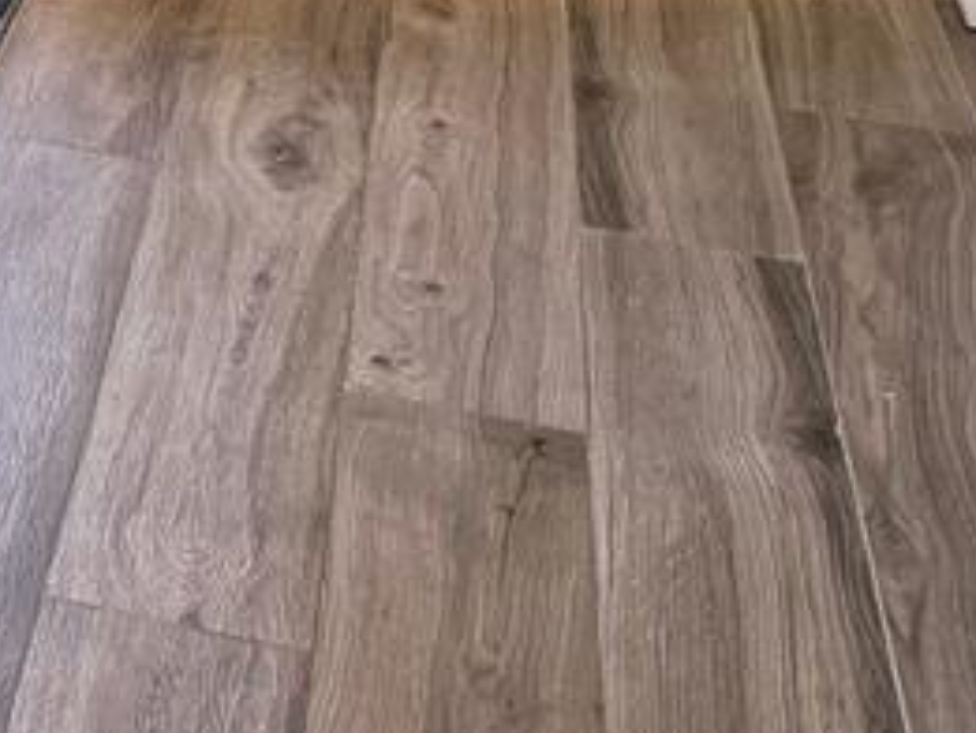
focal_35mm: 94
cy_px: -587
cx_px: -651
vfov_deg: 14.0
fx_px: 2652
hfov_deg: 17.7
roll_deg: +1.3
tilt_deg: -10.4
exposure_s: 1/120
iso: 320
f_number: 1.78
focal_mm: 6.76
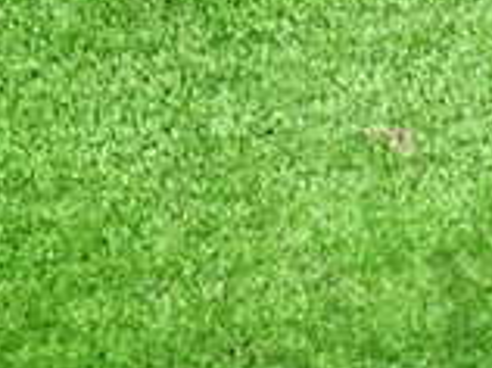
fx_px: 1618
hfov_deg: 15.5
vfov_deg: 12.2
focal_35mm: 114
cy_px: 605
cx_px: 813
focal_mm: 5.4
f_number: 2.3
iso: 320
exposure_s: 1/30
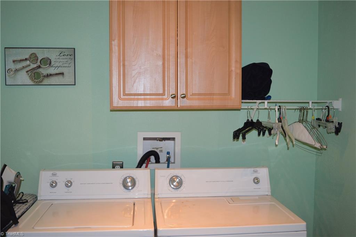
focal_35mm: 36
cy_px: 118
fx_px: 356
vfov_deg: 36.8
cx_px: 178
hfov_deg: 53.2
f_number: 4
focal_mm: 24
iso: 720
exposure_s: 1/60
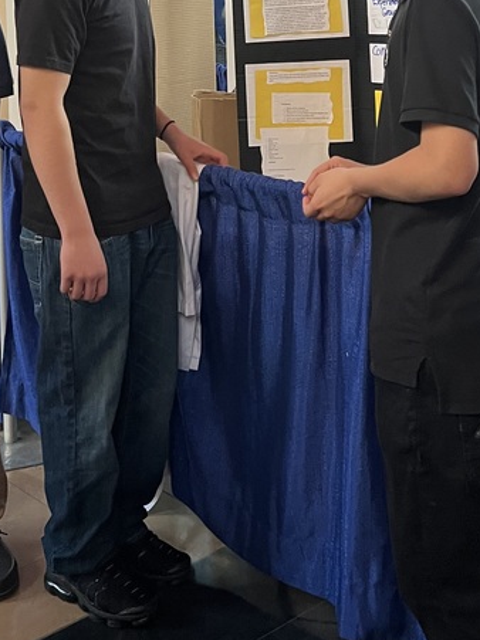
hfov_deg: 24.8
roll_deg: +0.9
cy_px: -30
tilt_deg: +0.8
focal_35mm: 59
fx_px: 1091
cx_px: 227
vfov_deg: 30.0
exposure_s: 1/60
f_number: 1.5
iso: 200
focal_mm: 5.7
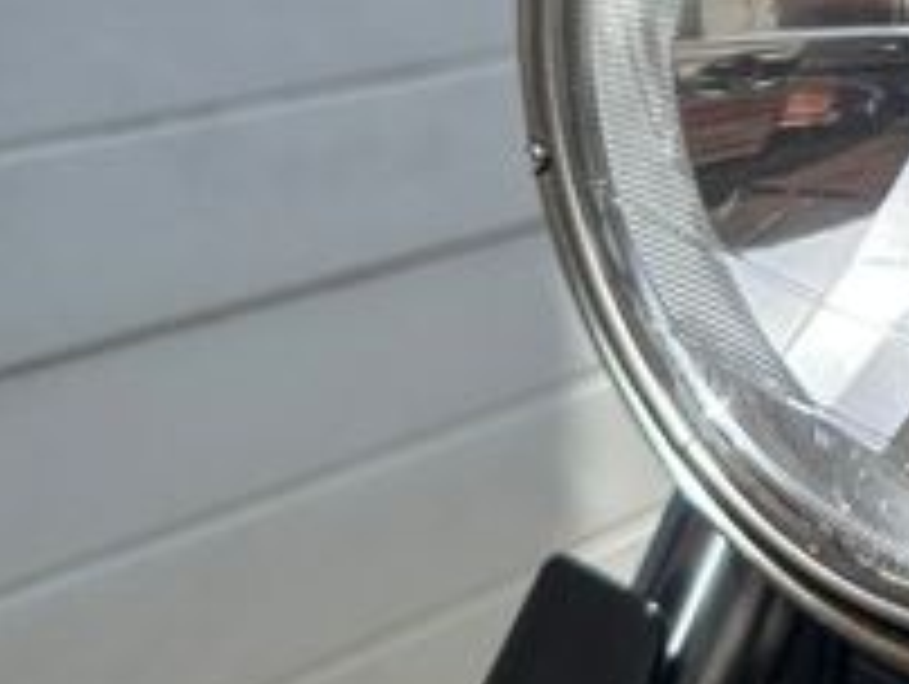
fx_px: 1998
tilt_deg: -4.9
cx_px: 1184
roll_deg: +0.7
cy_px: -81
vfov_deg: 18.6
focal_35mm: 76
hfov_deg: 22.8
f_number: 1.78
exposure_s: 1/3356
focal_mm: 6.86
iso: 80
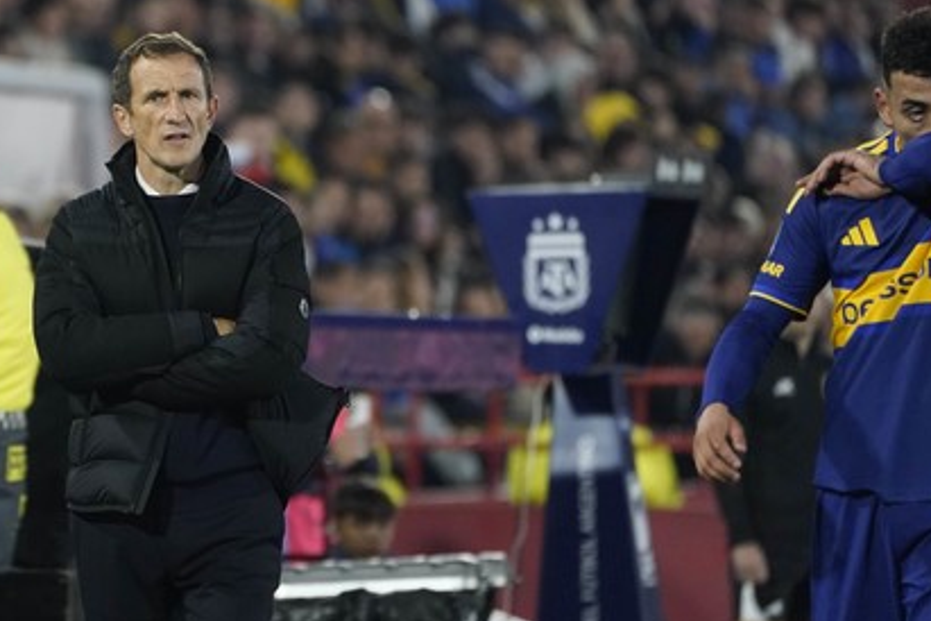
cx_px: 163
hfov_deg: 2.9
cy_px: 272
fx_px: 18127
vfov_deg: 2.0
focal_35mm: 701
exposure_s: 1/1000
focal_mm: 400
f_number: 5.6
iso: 5000
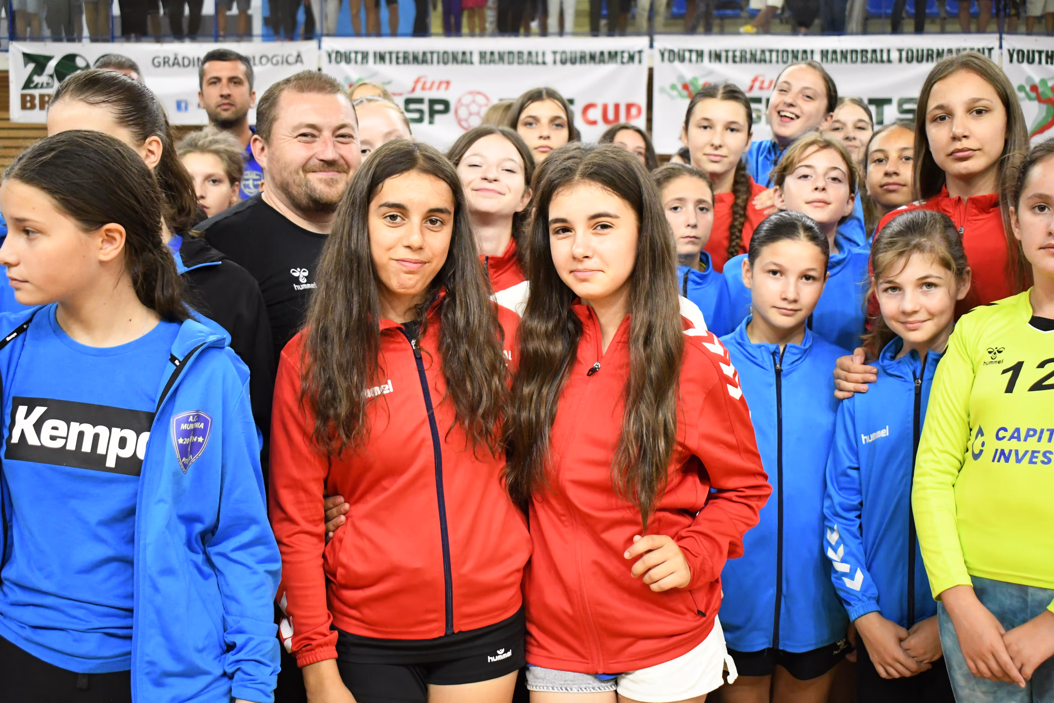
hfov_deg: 41.1
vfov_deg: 28.1
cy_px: 352
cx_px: 527
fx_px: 1405
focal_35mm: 48
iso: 5600
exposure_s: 1/250
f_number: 4.5
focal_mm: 32
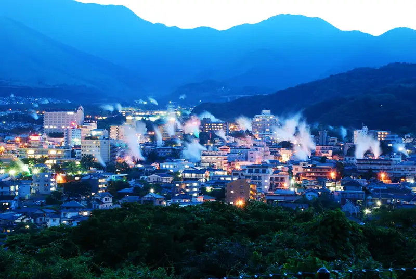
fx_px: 833
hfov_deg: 28.0
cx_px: 208
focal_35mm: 72
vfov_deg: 19.0
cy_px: 140
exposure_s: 15.8
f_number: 10
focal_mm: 48
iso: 320
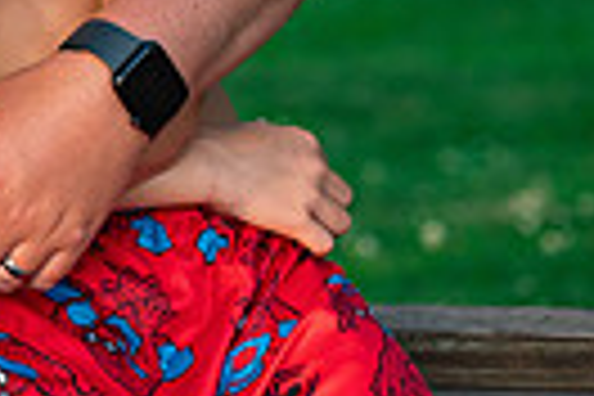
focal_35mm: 373
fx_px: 6154
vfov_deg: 3.7
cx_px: -346
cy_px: -380
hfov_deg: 5.5
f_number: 3.5
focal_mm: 85
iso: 1000
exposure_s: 1/500
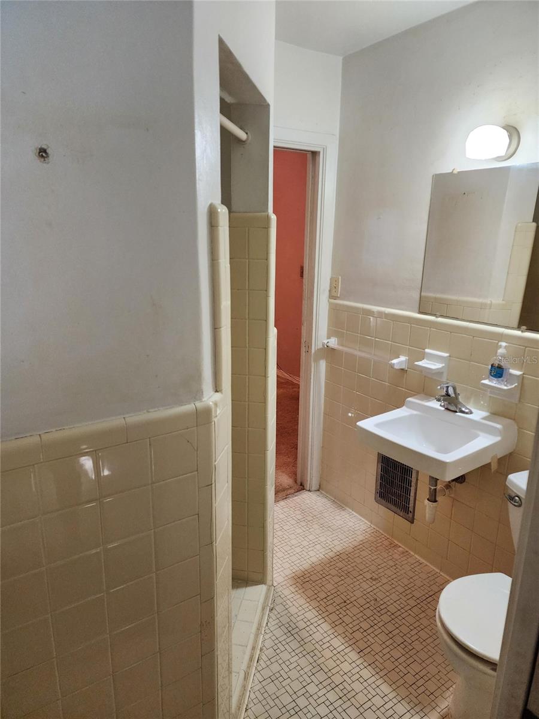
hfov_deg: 58.9
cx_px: 270
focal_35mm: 23
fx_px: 478
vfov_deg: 73.9
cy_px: 360
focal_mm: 6.4
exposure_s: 1/120
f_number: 1.8
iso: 320
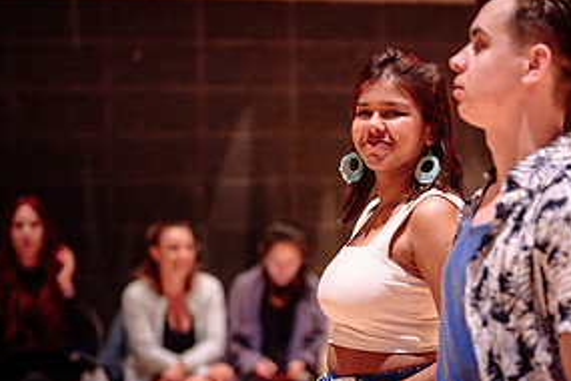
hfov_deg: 18.4
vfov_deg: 12.3
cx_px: 388
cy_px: 305
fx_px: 1760
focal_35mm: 111
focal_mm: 50
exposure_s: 1/200
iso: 1600
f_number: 1.2
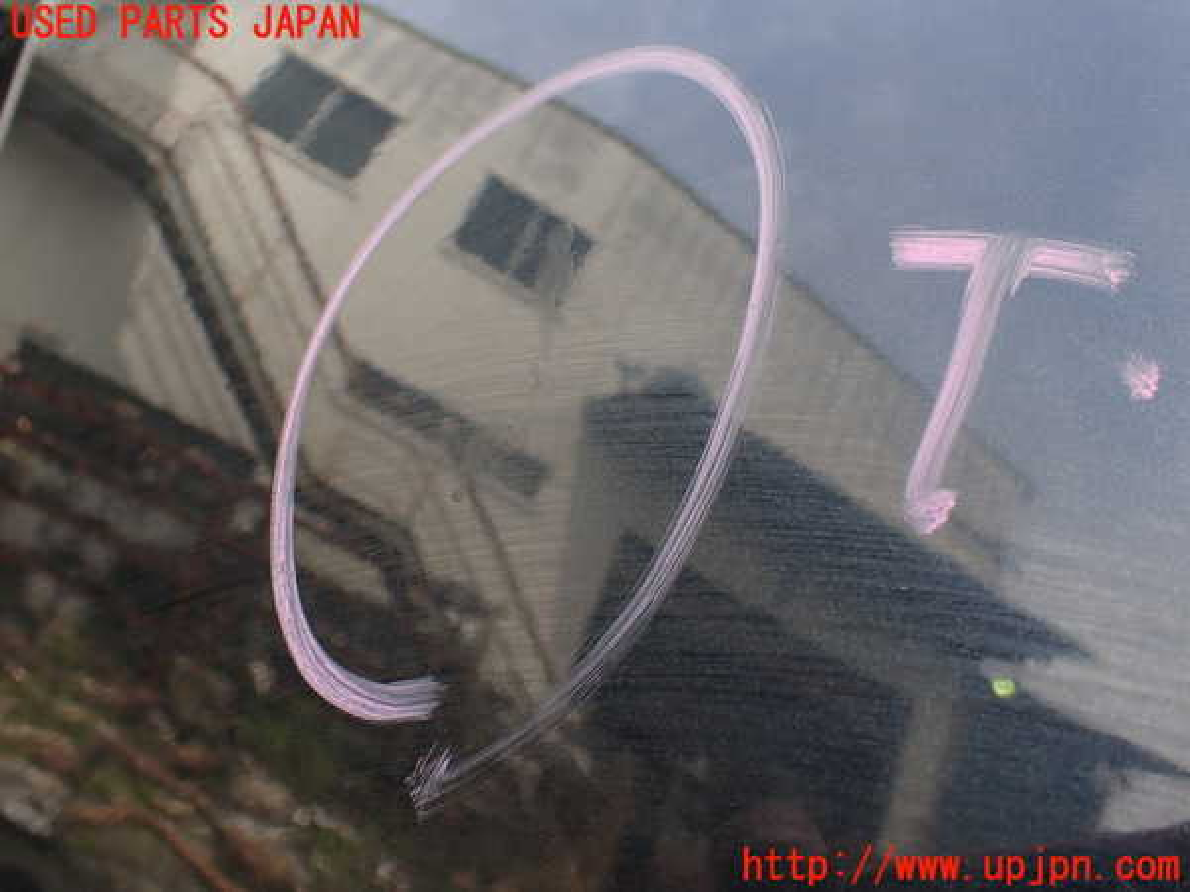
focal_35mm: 30
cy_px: 446
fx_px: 1031
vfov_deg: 46.8
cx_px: 595
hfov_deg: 60.0
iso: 100
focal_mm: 5.4
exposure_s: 1/160
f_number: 3.2
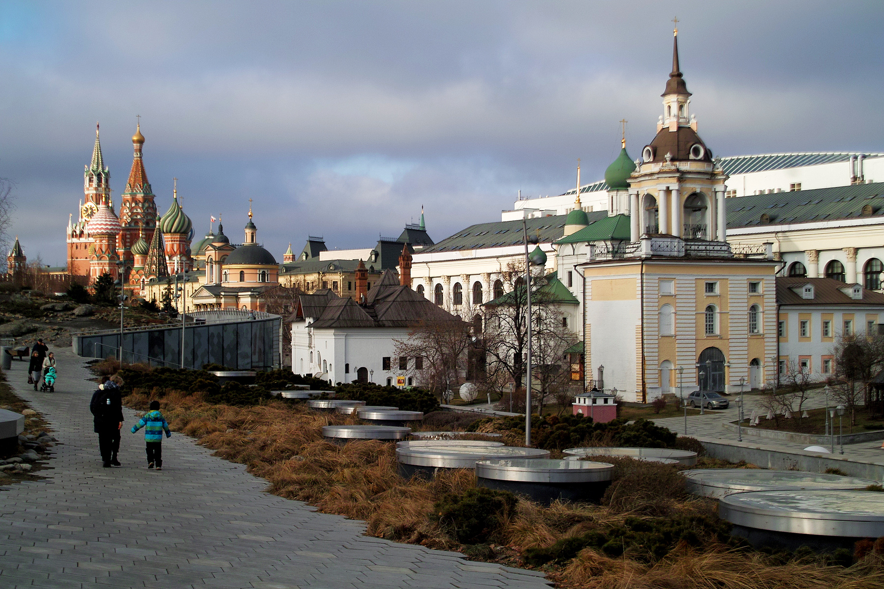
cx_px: 442
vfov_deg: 23.0
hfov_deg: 33.9
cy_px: 294
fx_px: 1449
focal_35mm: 59
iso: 100
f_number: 4
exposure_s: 1/1000
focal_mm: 35
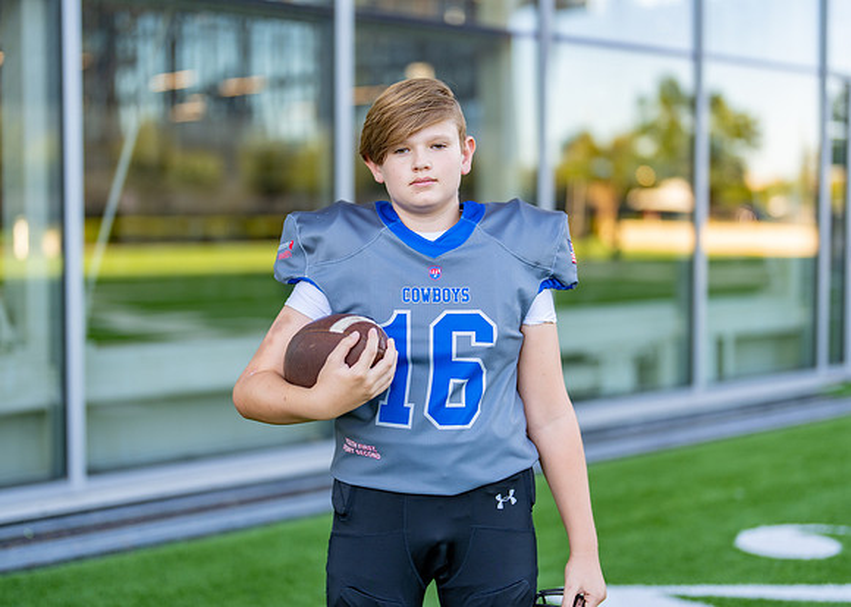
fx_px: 1388
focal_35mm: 57
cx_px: 440
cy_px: 283
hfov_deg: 34.1
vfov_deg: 24.7
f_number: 1.2
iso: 100
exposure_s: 1/640
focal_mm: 50
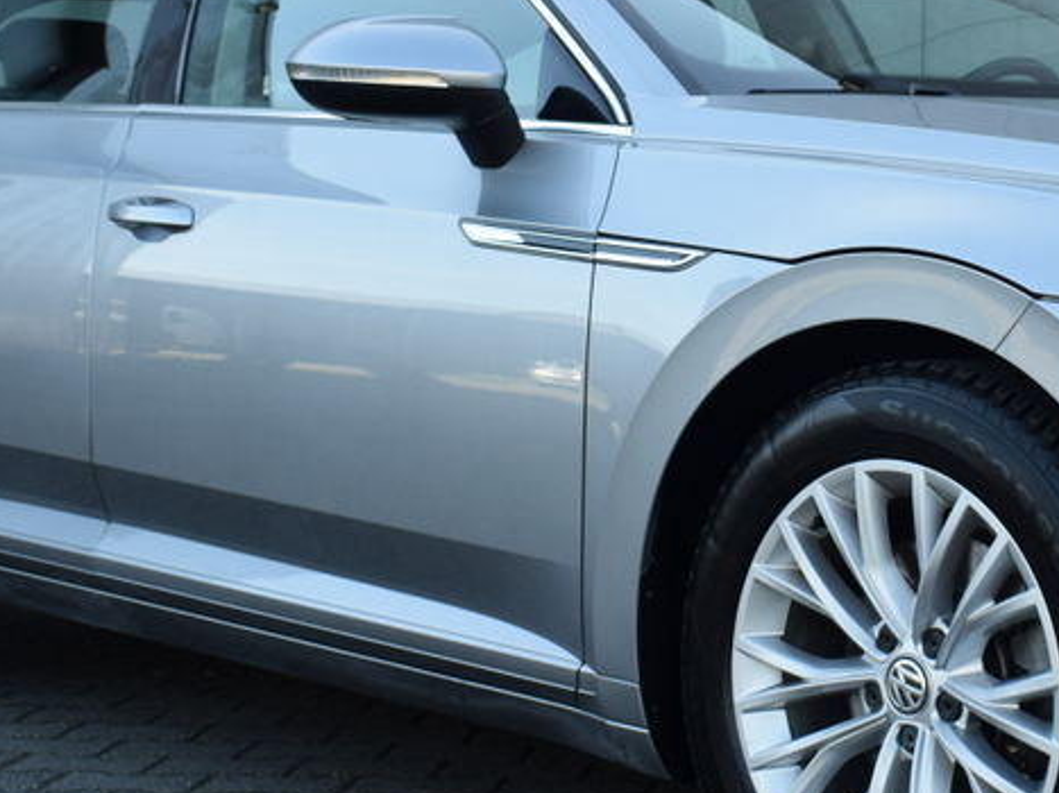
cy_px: 190
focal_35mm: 85
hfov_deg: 22.5
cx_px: 916
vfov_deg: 17.2
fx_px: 2607
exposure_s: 1/200
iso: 400
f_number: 7.1
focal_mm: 23
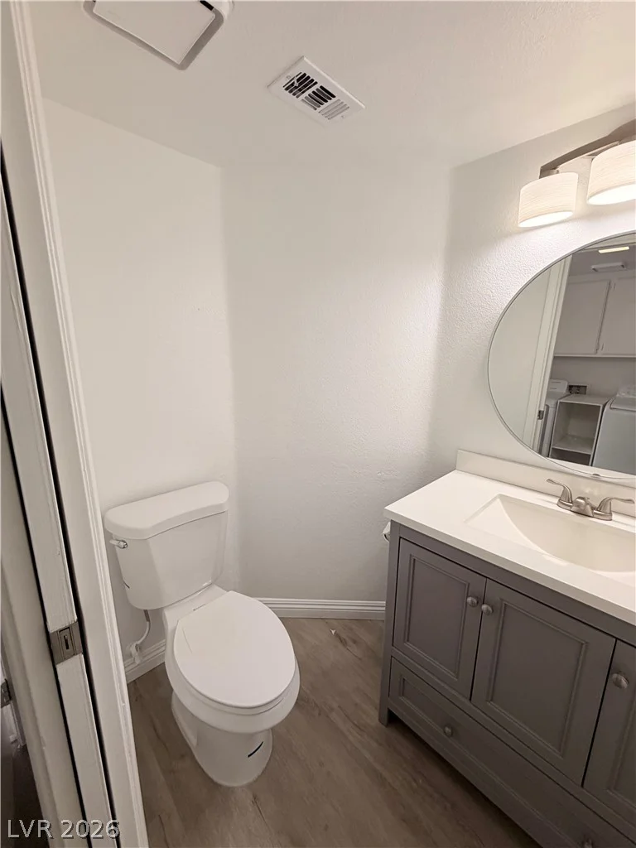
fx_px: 343
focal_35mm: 14
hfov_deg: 85.7
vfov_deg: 102.1
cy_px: 424
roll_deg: -0.2
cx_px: 318
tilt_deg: -12.1
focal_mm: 2.22
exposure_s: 1/120
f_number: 2.2
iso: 125
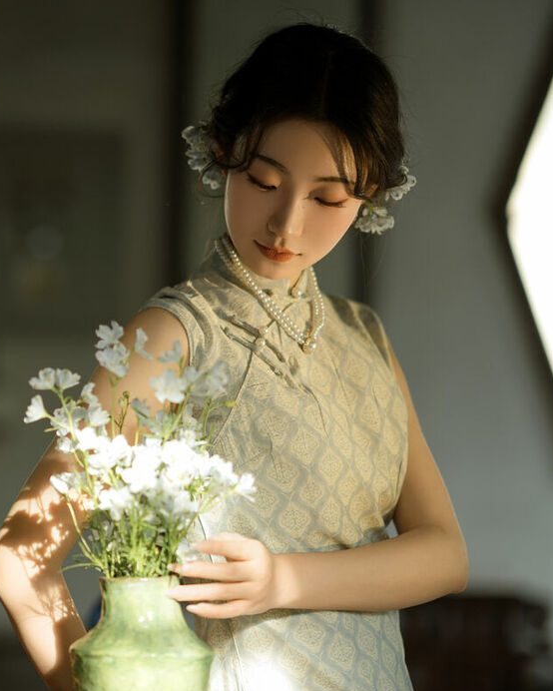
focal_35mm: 121
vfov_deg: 15.9
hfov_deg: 12.7
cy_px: 348
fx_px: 2474
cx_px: 64
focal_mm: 85
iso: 200
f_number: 1.4
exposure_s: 1/250
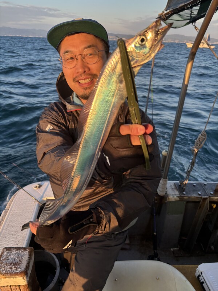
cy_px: 146
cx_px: 109
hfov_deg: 53.1
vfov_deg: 67.3
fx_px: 218
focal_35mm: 26
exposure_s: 1/581
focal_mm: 5.96
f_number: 1.6
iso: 50
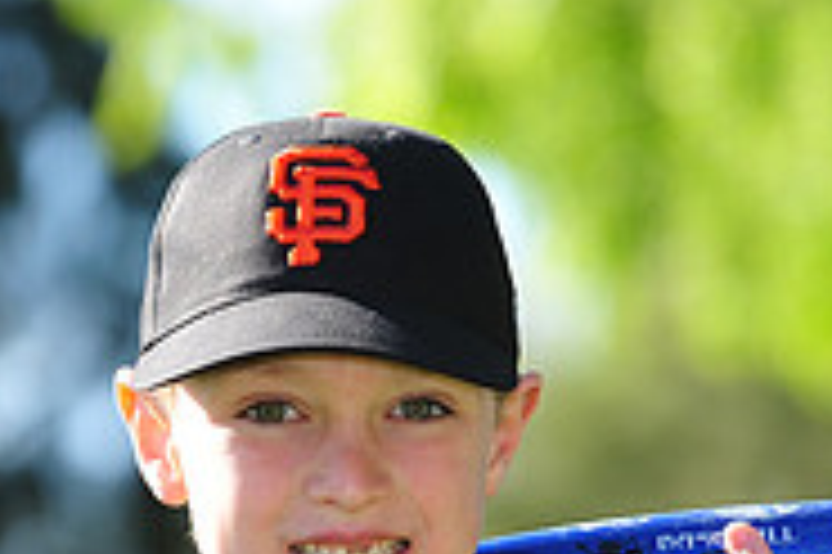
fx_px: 9398
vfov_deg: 3.4
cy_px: 716
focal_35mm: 407
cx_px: 292
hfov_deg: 5.1
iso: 200
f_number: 4.5
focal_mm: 130
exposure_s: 1/400
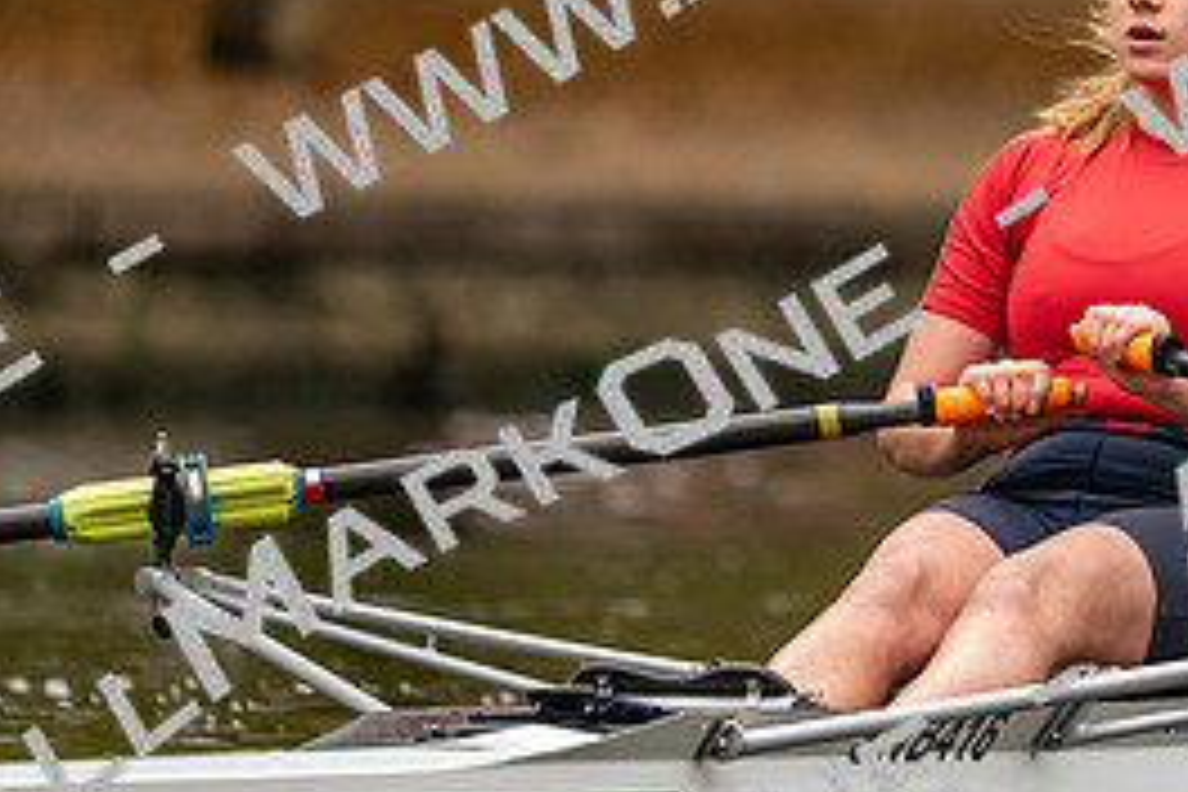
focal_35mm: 880
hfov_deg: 2.3
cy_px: 232
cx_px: 792
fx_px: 29038
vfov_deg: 1.6
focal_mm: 400
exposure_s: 1/2500
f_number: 4.5
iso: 2200
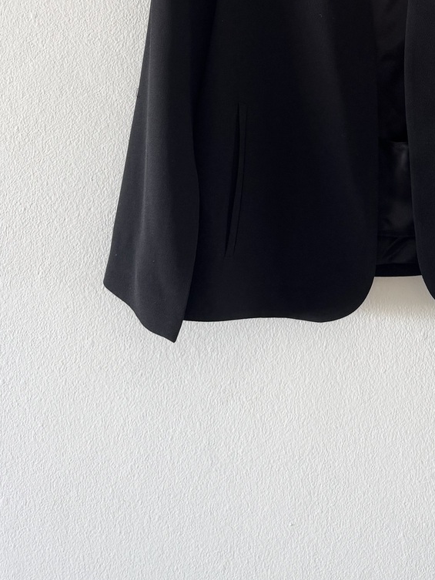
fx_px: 854
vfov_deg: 34.3
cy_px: 8
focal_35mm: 51
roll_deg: +1.1
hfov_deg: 27.7
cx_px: 376
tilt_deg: +3.1
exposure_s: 1/50
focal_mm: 6.76
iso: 160
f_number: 1.78
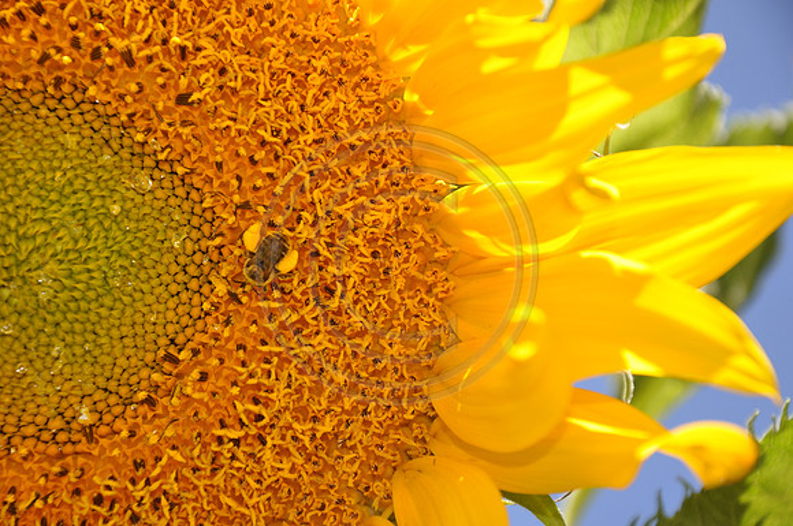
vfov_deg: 8.7
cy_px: 263
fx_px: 3465
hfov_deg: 13.1
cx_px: 396
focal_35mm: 158
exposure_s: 1/200
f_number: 8
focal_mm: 105
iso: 200
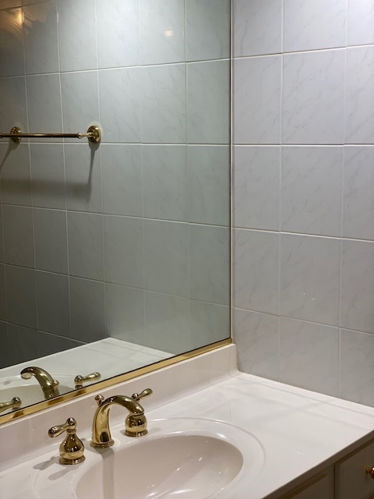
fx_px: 749
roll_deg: -0.5
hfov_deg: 28.0
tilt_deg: -7.8
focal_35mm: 52
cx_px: 187
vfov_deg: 36.8
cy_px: 250
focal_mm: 6
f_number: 2
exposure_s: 1/120
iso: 100
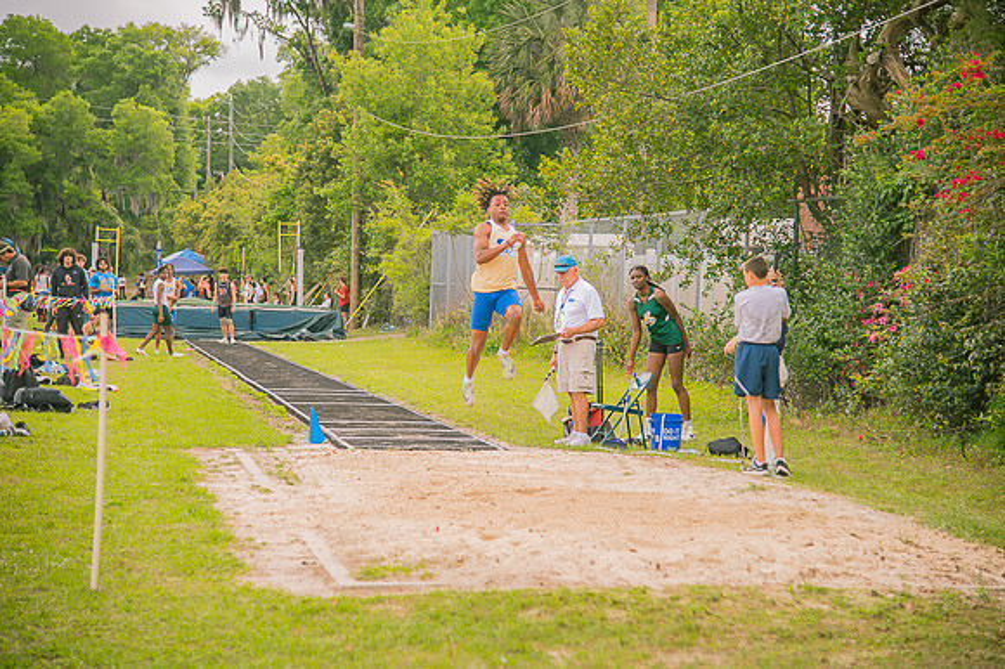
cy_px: 334
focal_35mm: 86
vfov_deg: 15.9
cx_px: 502
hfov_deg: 23.7
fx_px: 2399
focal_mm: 86
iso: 200
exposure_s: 1/200
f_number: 4
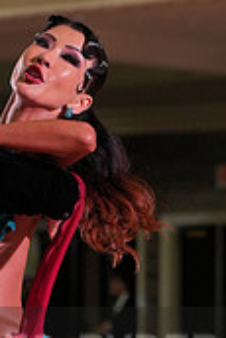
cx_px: -21
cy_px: 373
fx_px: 2659
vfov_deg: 7.2
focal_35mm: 283
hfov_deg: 4.9
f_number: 4
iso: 1250
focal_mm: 84
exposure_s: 1/500
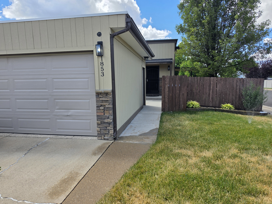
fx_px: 181
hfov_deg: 73.9
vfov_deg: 58.9
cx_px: 136
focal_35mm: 23
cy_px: 102
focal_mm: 6.5
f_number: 1.4
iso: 64
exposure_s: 1/5151
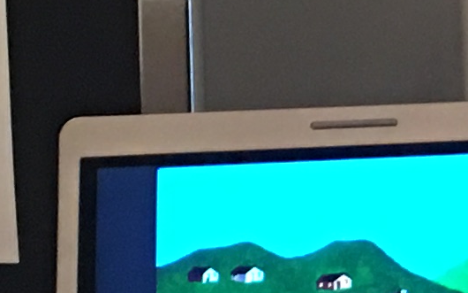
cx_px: 966
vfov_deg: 5.6
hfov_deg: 8.5
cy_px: -4
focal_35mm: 234
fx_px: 2984
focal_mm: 4.15
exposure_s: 1/15
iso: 100
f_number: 2.2
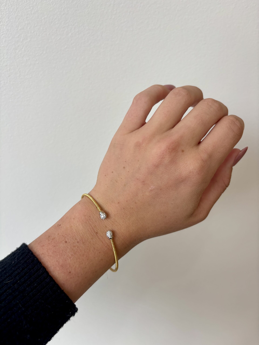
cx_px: 130
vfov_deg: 67.3
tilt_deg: -25.8
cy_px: 172
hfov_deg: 53.1
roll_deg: +3.9
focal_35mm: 26
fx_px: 259
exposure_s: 1/120
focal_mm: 5.96
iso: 50
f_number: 1.6
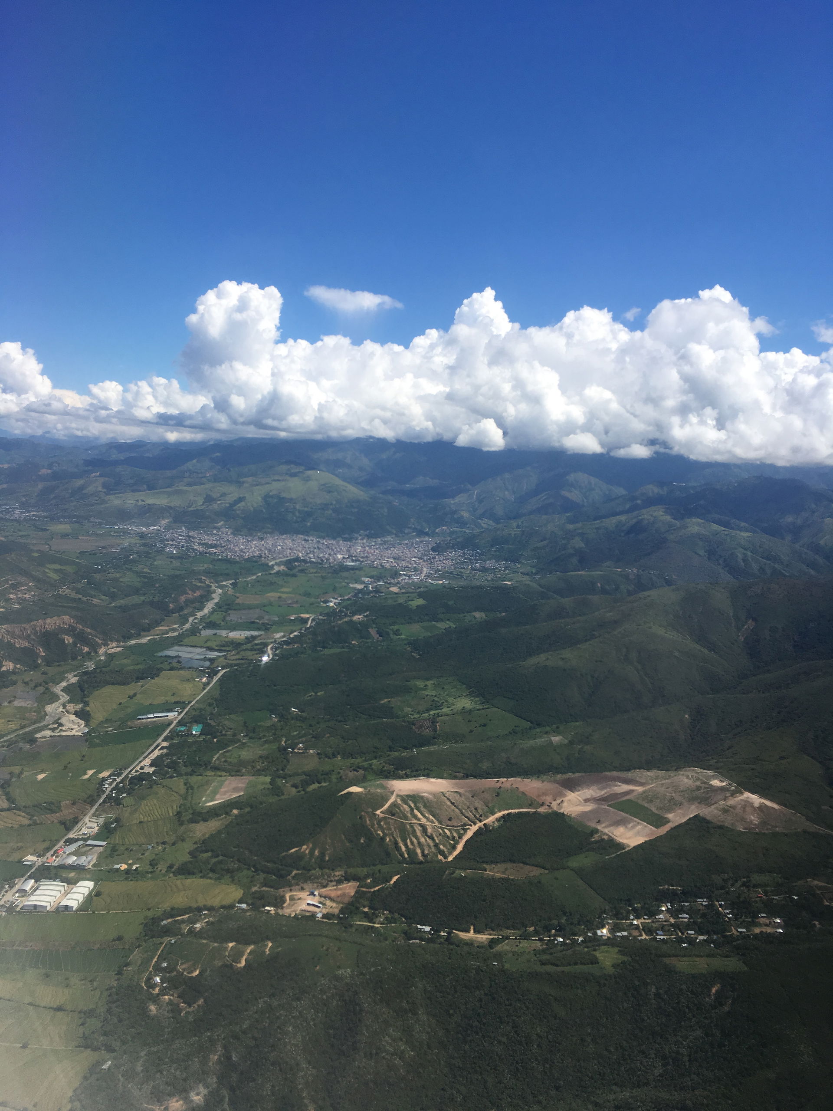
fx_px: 930
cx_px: 416
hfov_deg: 48.2
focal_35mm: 29
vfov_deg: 61.7
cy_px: 556
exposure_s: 1/2024
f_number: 2.2
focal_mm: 4.15
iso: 25
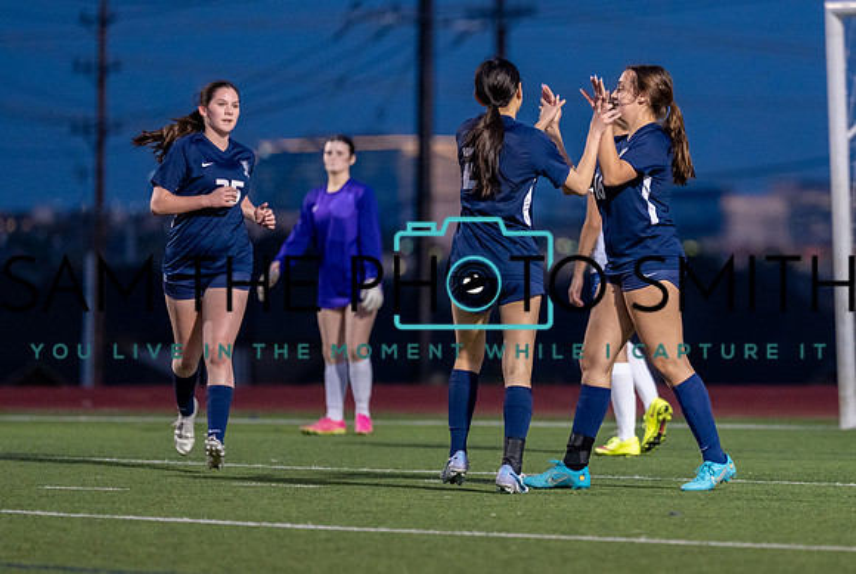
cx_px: 649
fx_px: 7362
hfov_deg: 6.6
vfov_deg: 4.5
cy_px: 286
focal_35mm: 309
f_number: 2.8
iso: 3200
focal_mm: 200
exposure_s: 1/1000
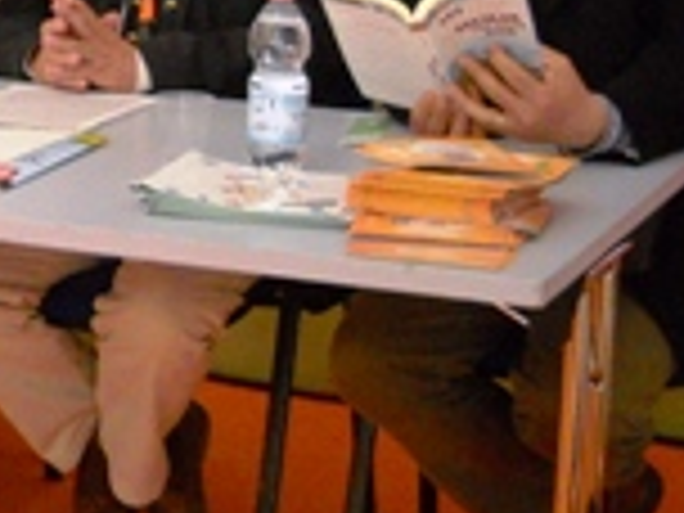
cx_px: -284
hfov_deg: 15.3
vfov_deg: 12.1
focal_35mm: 121
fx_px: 2391
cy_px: 9
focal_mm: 6.72
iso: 590
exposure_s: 1/45
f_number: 3.1
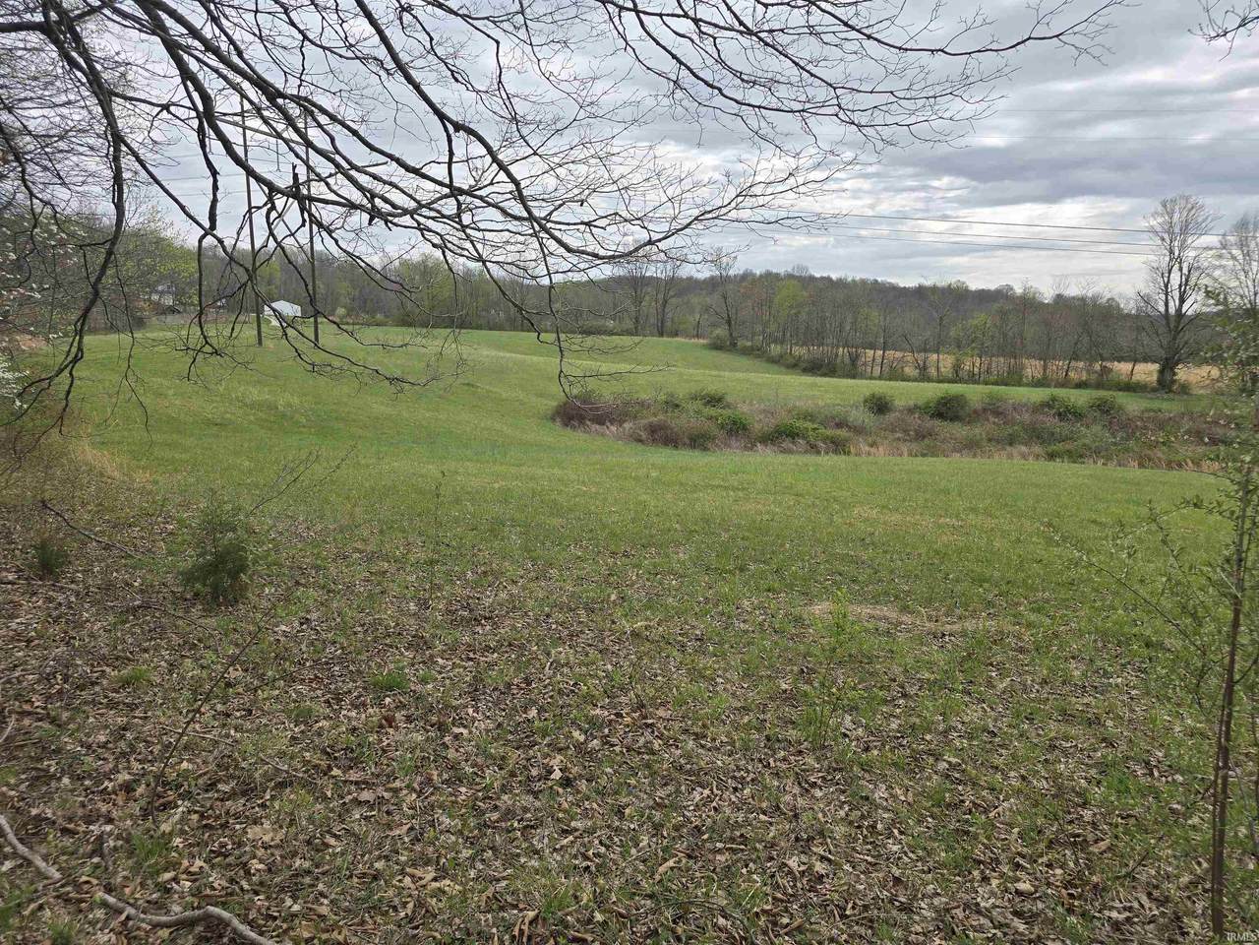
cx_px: 630
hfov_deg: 73.9
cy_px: 472
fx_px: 837
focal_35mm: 23
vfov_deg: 58.9
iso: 12
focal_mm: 6.3
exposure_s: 1/557
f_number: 1.7
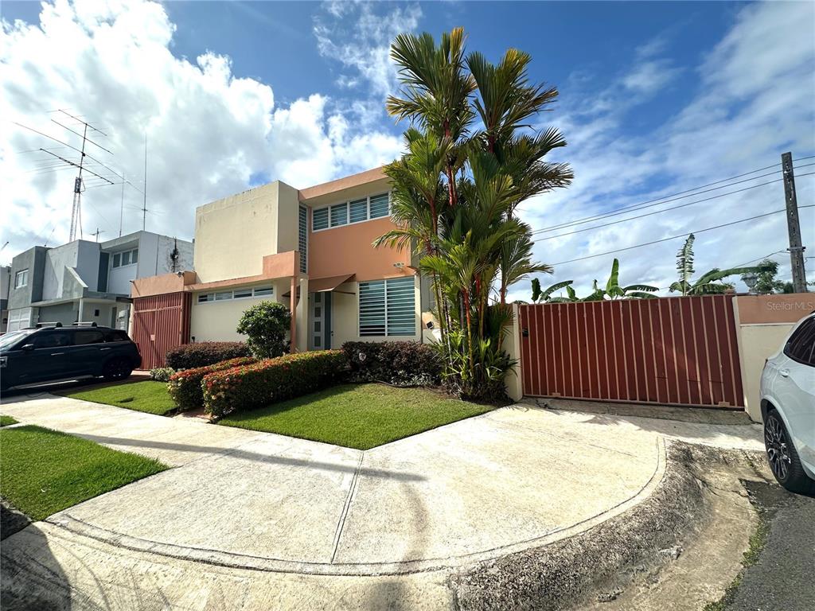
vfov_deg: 85.7
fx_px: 330
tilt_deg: +5.0
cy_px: 306
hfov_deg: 102.1
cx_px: 408
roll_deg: +1.4
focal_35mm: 14
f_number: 2.2
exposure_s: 1/2304
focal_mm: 2.22
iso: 50
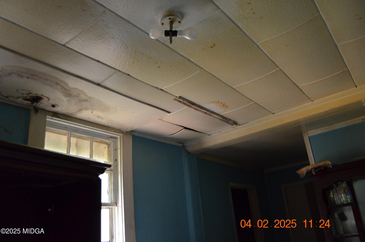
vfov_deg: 47.7
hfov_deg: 67.5
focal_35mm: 27
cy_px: 121
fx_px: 273
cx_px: 182
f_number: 3.5
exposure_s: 1/30
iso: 1800
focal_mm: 18
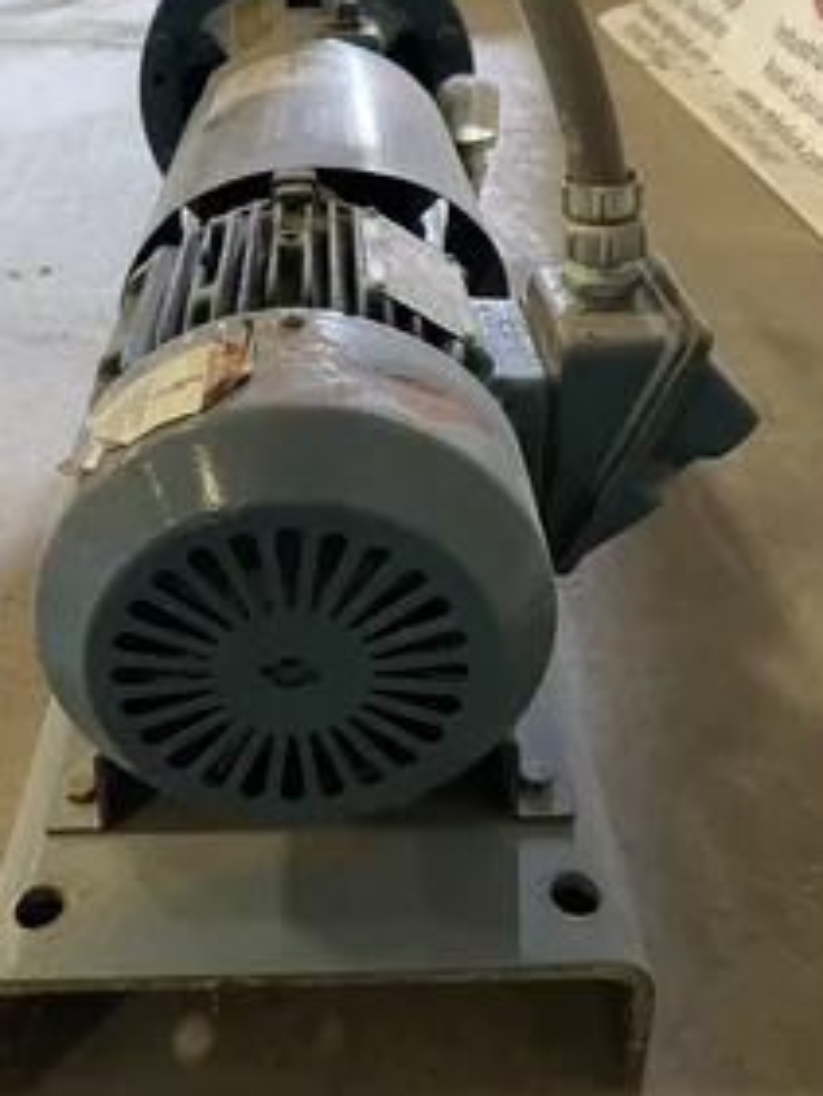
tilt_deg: -28.4
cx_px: 335
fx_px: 1172
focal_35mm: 37
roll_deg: +1.0
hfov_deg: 38.6
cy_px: 413
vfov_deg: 49.6
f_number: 1.6
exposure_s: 1/60
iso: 320
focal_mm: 4.2
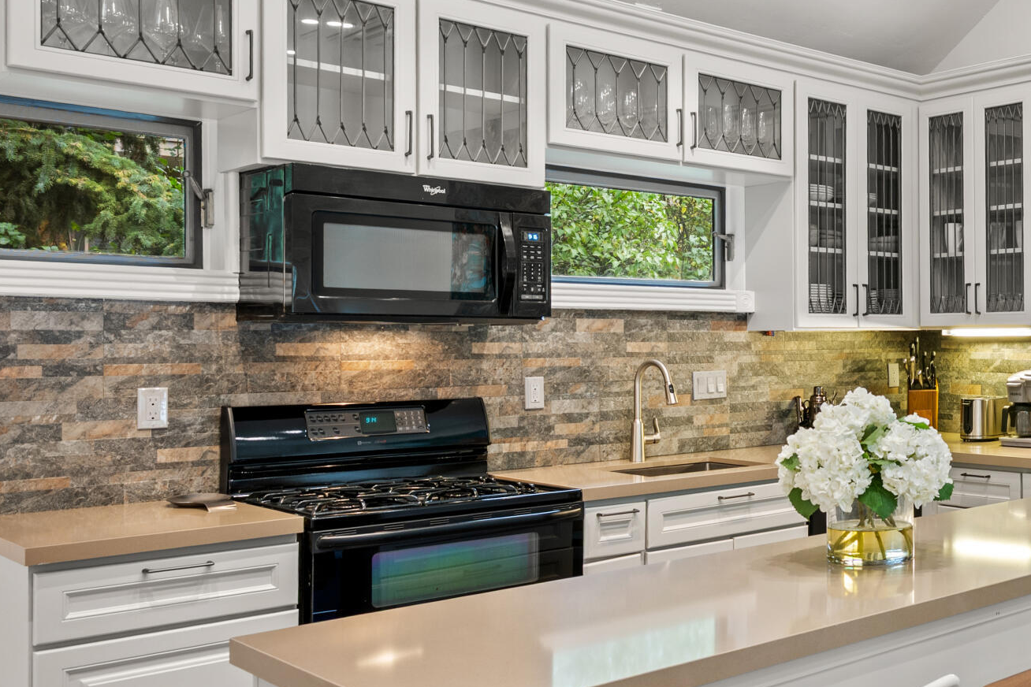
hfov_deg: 42.5
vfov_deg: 34.1
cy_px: 401
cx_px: 1039
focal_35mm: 39
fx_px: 1117
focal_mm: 17
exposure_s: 1/2.5
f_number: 7.1
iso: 500
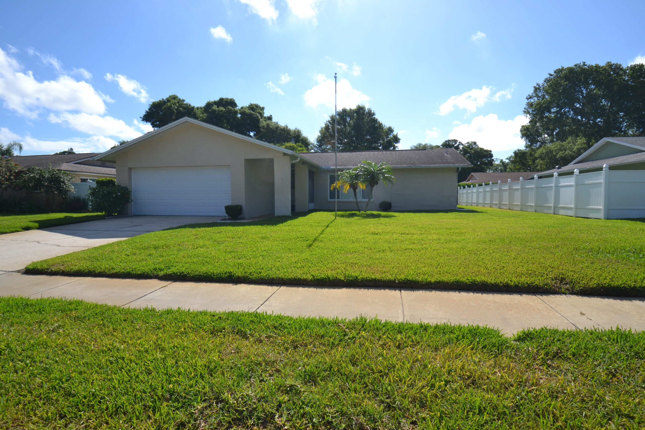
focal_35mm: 17
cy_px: 215
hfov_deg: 92.4
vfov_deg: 69.7
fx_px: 309
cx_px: 322
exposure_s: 1/250
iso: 100
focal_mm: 11.5
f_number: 8
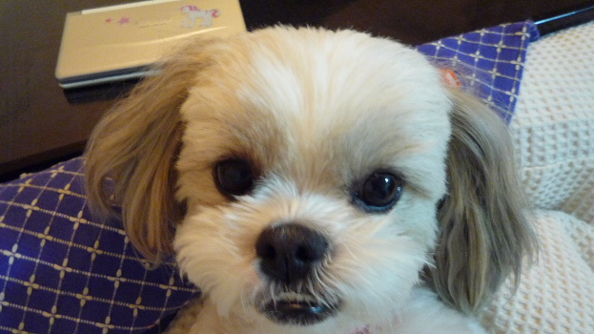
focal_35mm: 28
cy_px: 219
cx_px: 297
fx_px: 441
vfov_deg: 41.0
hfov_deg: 67.9
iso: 400
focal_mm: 4.4
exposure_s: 1/8
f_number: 2.8
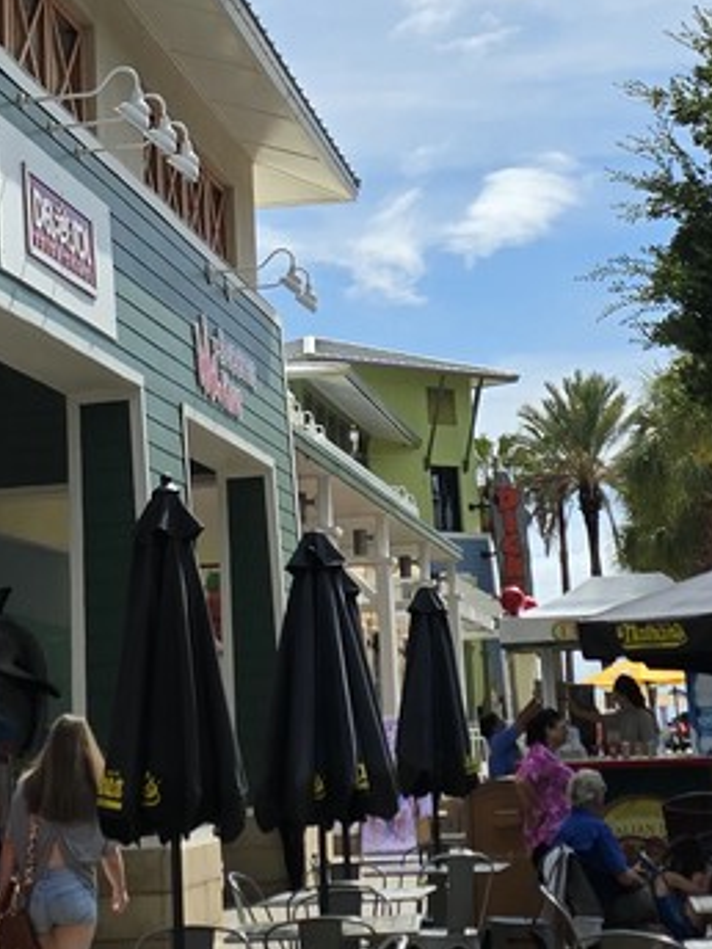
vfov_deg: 22.1
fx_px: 2386
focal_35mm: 87
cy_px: 149
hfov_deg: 17.0
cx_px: 316
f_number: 1.7
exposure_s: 1/1406
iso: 12
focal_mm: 6.3
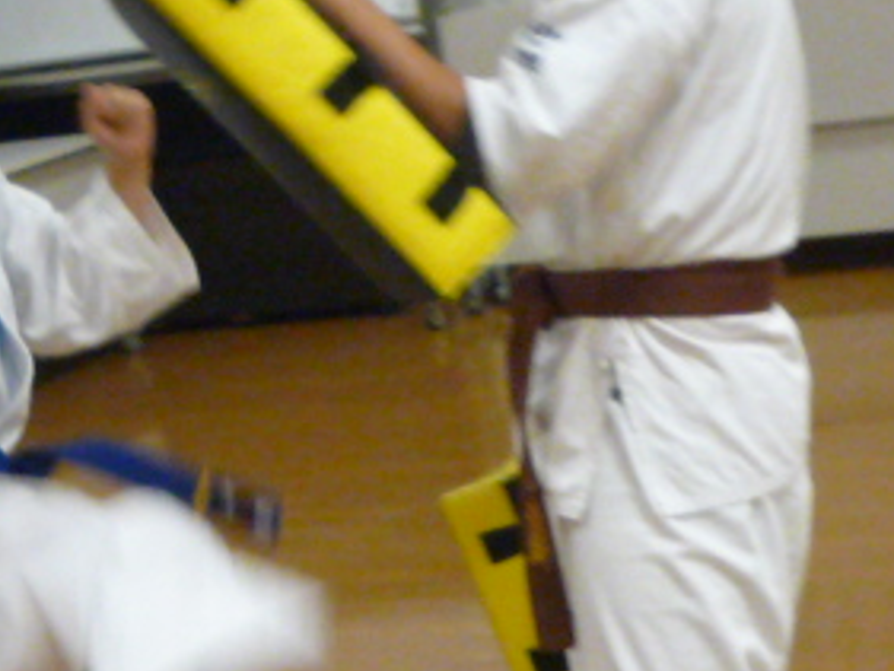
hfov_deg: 18.4
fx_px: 2765
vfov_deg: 13.8
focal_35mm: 107
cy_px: 445
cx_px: 379
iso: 400
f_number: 2.9
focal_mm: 4.7
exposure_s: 1/50
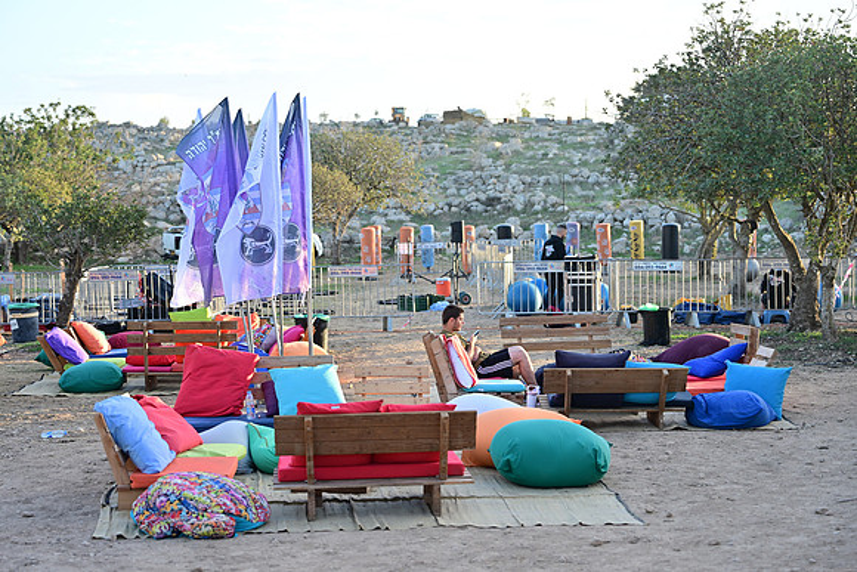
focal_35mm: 59
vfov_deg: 23.0
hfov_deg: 33.9
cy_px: 286
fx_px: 1405
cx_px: 428
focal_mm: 59
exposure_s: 1/200
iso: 100
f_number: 3.2
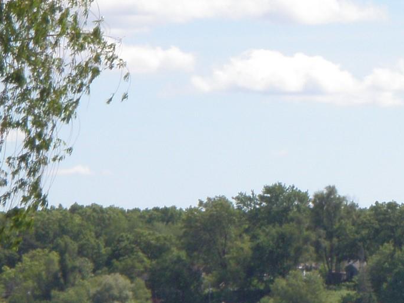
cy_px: 338
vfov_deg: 4.4
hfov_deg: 5.8
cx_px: 589
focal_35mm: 340
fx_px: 3967
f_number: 5
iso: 80
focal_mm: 20.1
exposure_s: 1/640
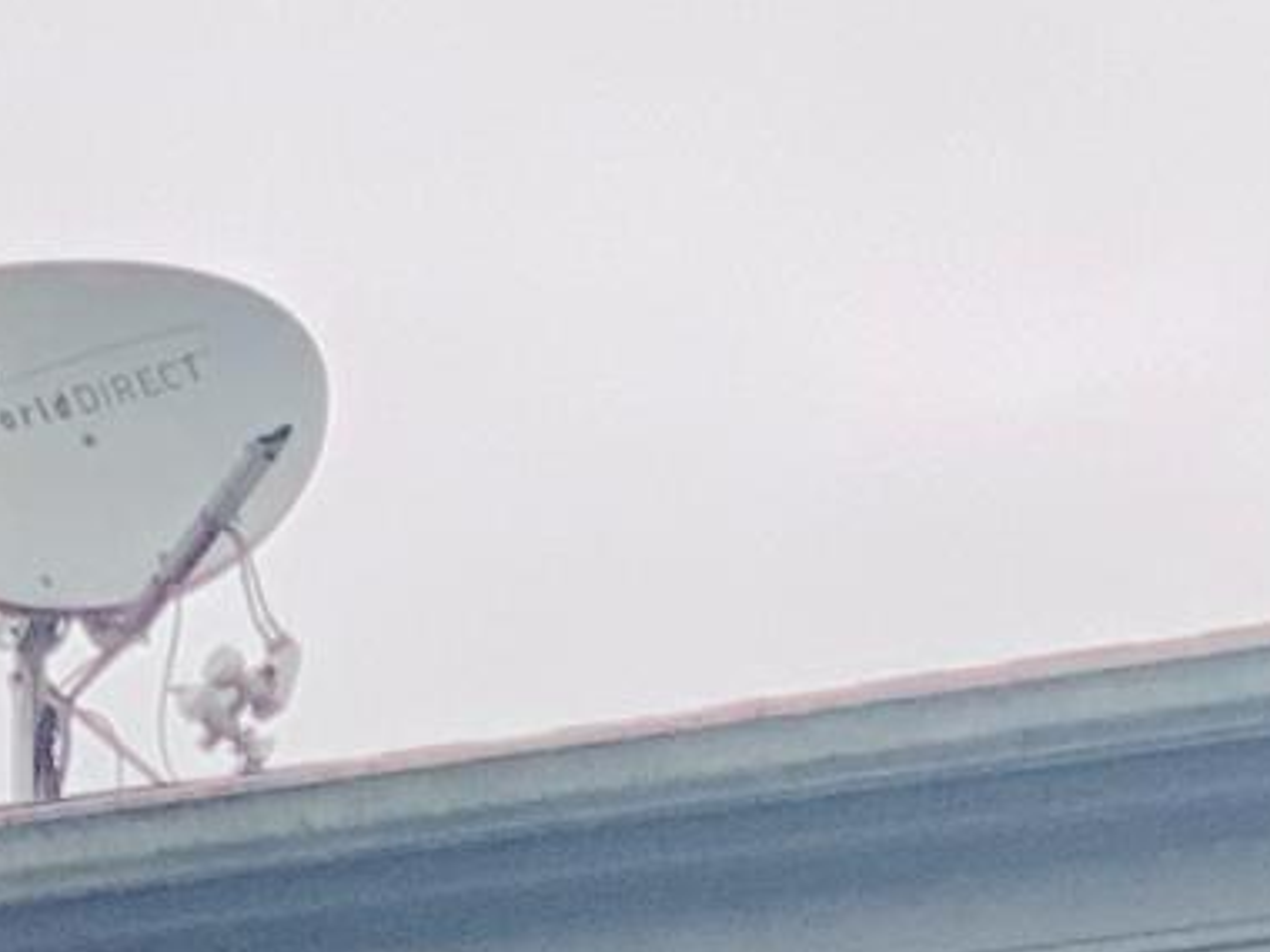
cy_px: 3220
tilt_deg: +5.0
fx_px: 15042
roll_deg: -1.3
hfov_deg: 4.7
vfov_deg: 3.5
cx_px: 2801
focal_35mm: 410
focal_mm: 6
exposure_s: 1/122
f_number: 2.4
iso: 32
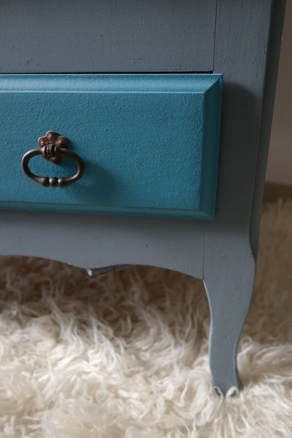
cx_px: 146
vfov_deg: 57.2
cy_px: 219
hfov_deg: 40.0
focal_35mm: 33
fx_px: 401
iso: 800
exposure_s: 1/40
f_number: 3.5
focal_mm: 22
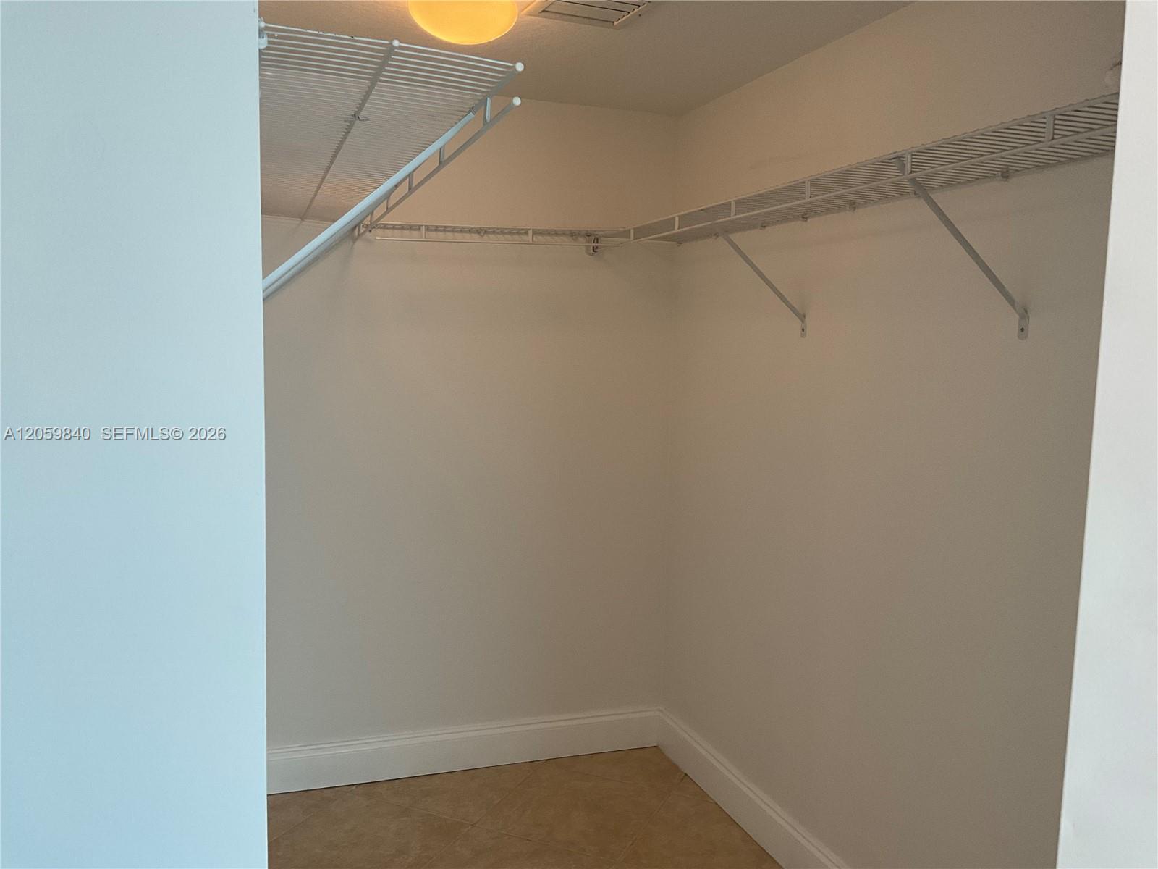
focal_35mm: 29
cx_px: 579
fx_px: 970
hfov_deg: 61.7
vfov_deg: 48.2
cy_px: 434
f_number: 1.8
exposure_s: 1/120
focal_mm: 3
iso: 64
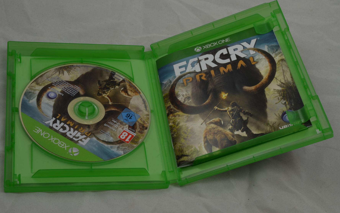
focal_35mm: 62
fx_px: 575
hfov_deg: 33.0
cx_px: 169
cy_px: 105
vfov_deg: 21.0
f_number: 20
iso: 100
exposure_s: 1/3
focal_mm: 40
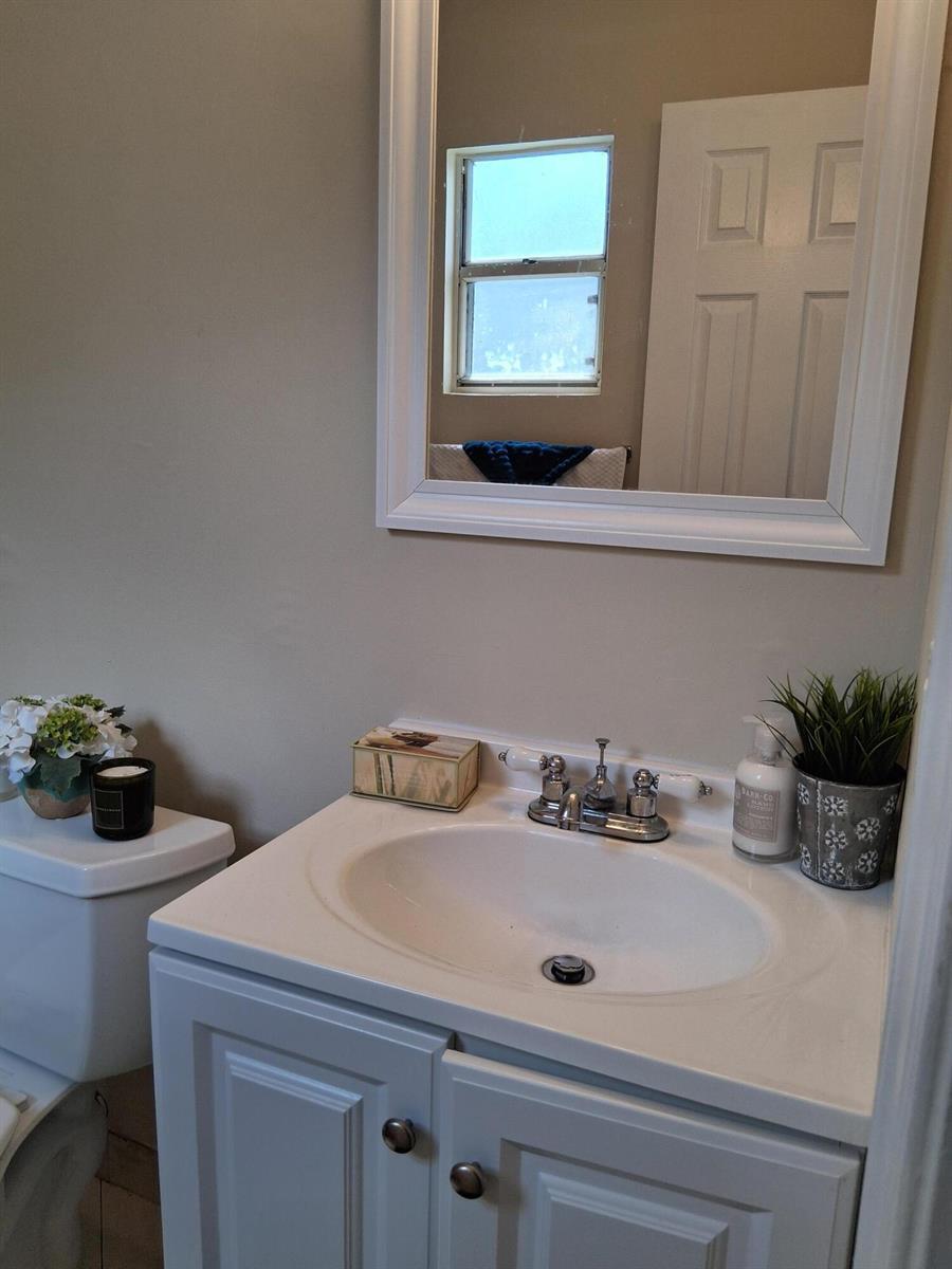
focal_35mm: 26
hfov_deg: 53.1
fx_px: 953
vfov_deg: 67.3
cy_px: 634
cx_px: 476
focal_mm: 3.98
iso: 40
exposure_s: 1/120
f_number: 1.8
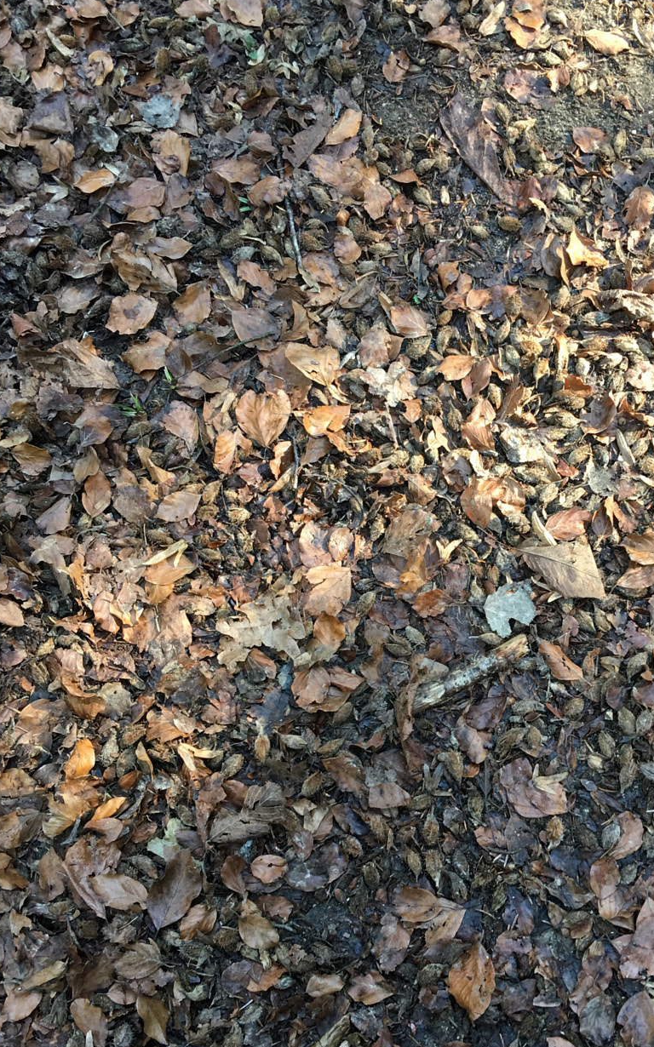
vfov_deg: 49.0
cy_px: 617
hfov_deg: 31.7
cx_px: 431
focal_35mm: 40
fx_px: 1142
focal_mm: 4.15
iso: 40
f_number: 2.2
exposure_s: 1/17
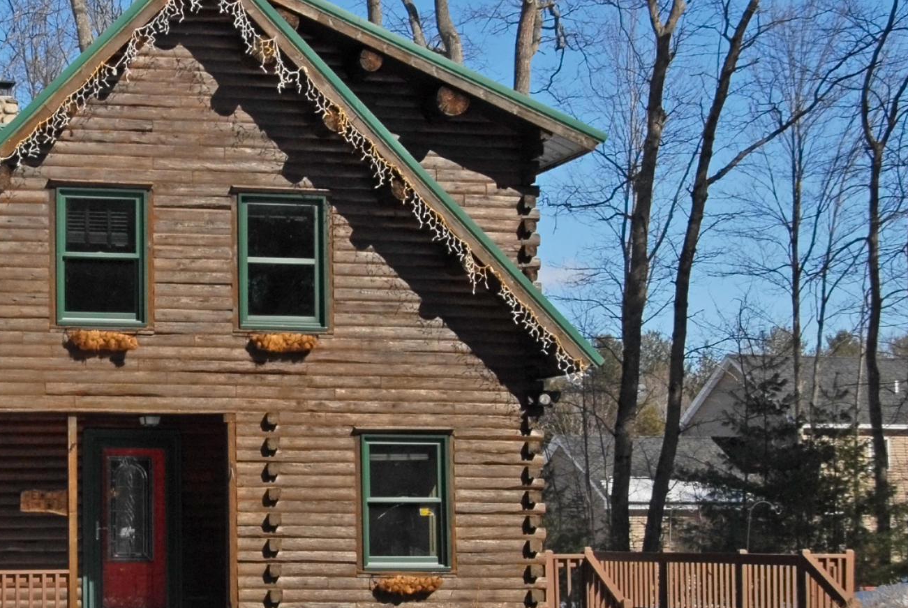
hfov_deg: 23.6
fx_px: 2096
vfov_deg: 16.5
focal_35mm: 83
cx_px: 34
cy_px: 376
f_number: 10
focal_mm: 24
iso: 200
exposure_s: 1/400
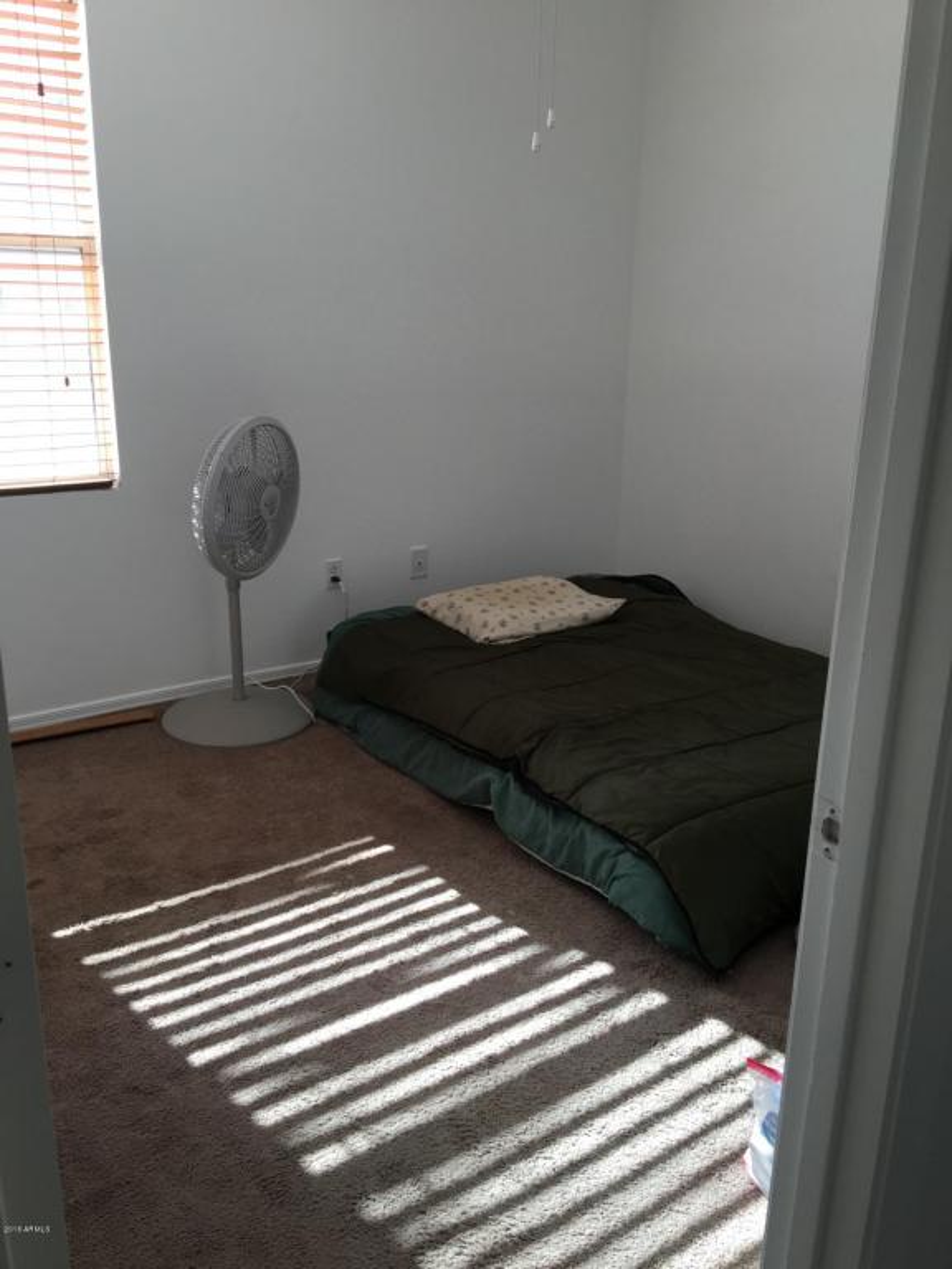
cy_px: 634
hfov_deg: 48.2
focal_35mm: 29
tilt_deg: -15.8
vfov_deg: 61.7
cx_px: 476
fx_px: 1063
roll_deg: -1.3
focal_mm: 4.15
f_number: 2.2
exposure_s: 1/100
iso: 40
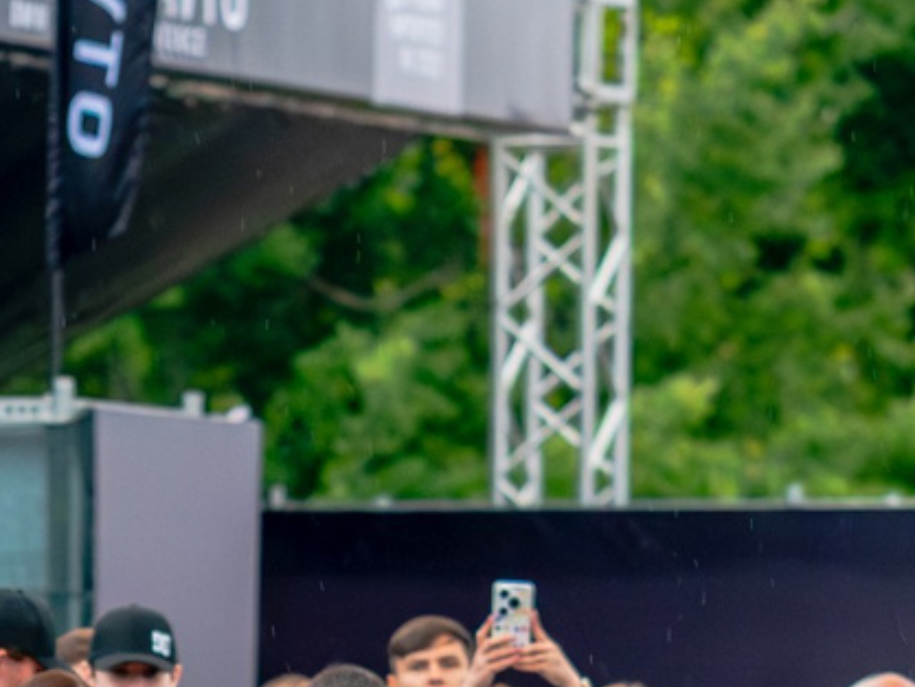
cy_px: 1136
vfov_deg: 3.0
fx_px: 13273
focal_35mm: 502
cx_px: -206
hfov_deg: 3.9
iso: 800
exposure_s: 1/250
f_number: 2.5
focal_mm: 85
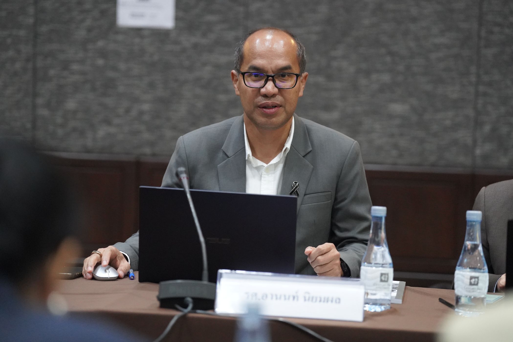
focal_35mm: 133
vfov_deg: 10.3
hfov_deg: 15.4
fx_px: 1895
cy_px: 171
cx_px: 256
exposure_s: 1/400
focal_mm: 133
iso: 10000
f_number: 2.8
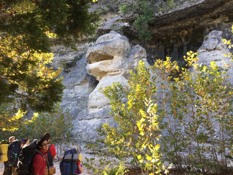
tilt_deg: +8.1
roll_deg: +1.1
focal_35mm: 29
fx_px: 195
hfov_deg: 61.7
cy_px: 88
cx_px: 116
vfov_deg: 48.2
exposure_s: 1/120
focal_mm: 4.15
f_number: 2.2
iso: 40
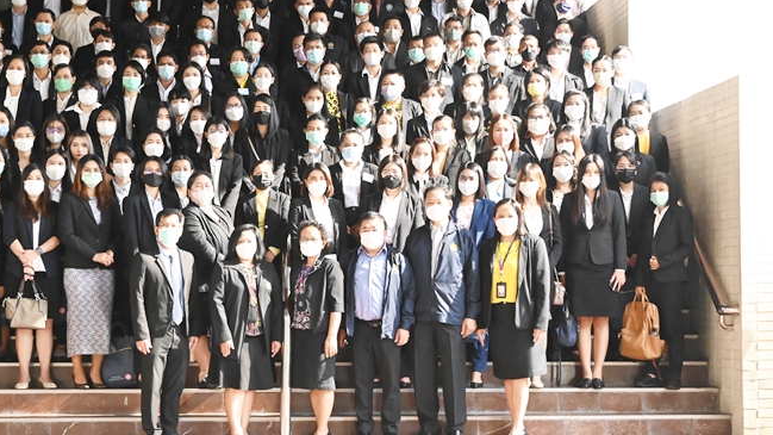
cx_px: 318
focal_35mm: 80
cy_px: 199
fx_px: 1640
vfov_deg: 15.1
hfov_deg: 26.5
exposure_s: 1/1000
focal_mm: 62
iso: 8000
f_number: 8
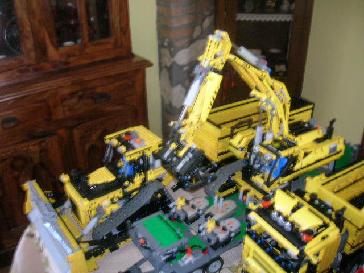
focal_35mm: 34
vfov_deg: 41.8
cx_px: 182
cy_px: 136
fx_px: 358
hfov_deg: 54.0
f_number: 2.9
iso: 200
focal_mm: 5.7
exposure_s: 1/2
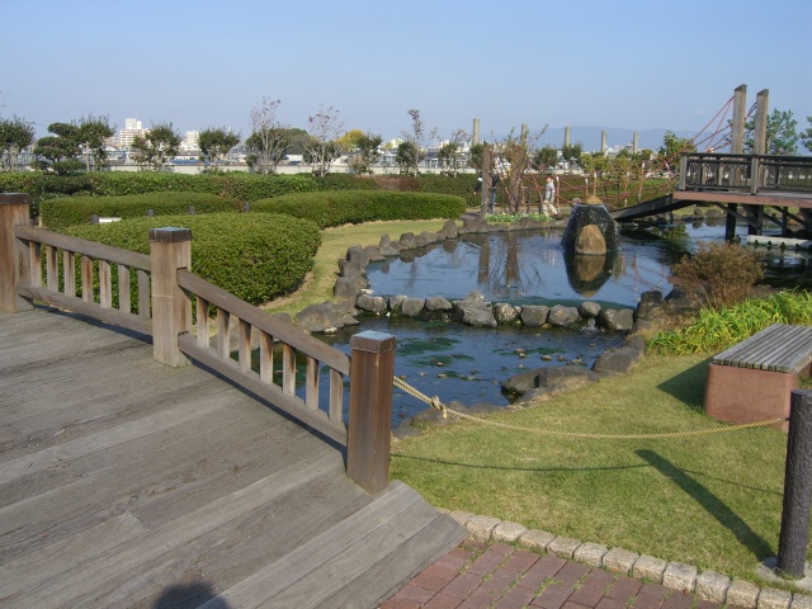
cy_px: 304
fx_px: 891
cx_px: 406
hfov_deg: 49.0
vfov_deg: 37.7
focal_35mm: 38
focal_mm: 7.9
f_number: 8
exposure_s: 1/125
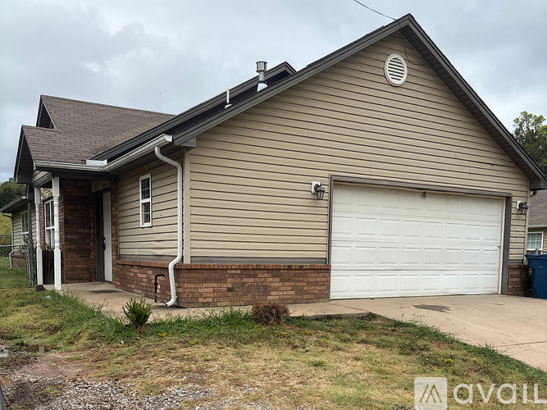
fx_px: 411
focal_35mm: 26
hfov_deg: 67.3
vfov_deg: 53.0
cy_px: 205
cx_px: 274
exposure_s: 1/1751
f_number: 1.6
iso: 50
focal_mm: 5.96
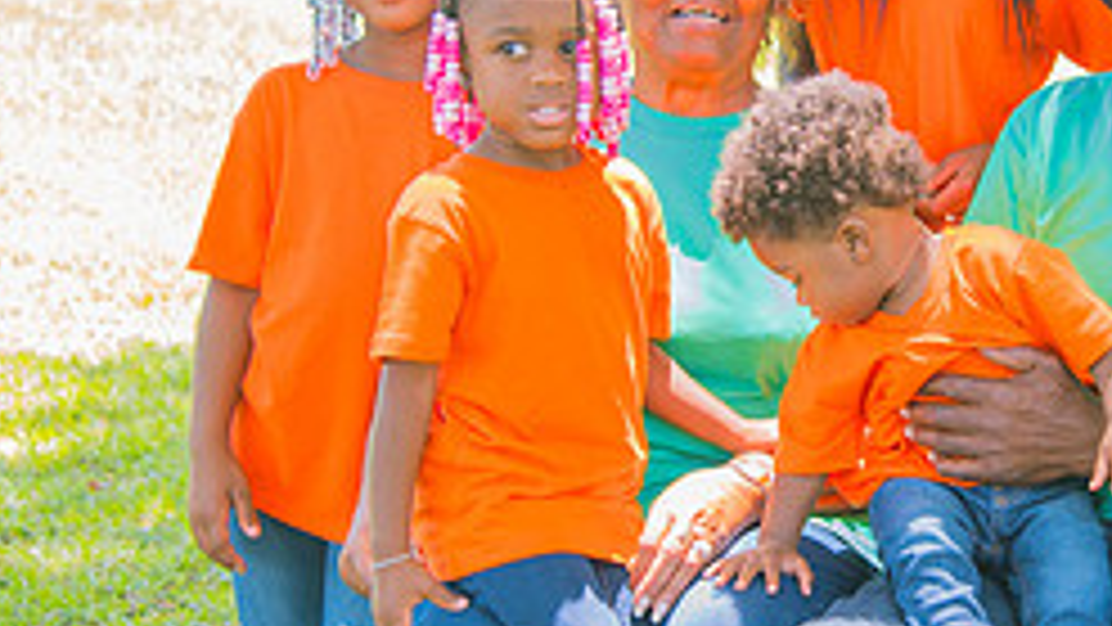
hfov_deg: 19.5
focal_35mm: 108
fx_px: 3185
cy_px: 266
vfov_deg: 11.2
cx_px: 950
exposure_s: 1/125
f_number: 4
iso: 250
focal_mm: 44
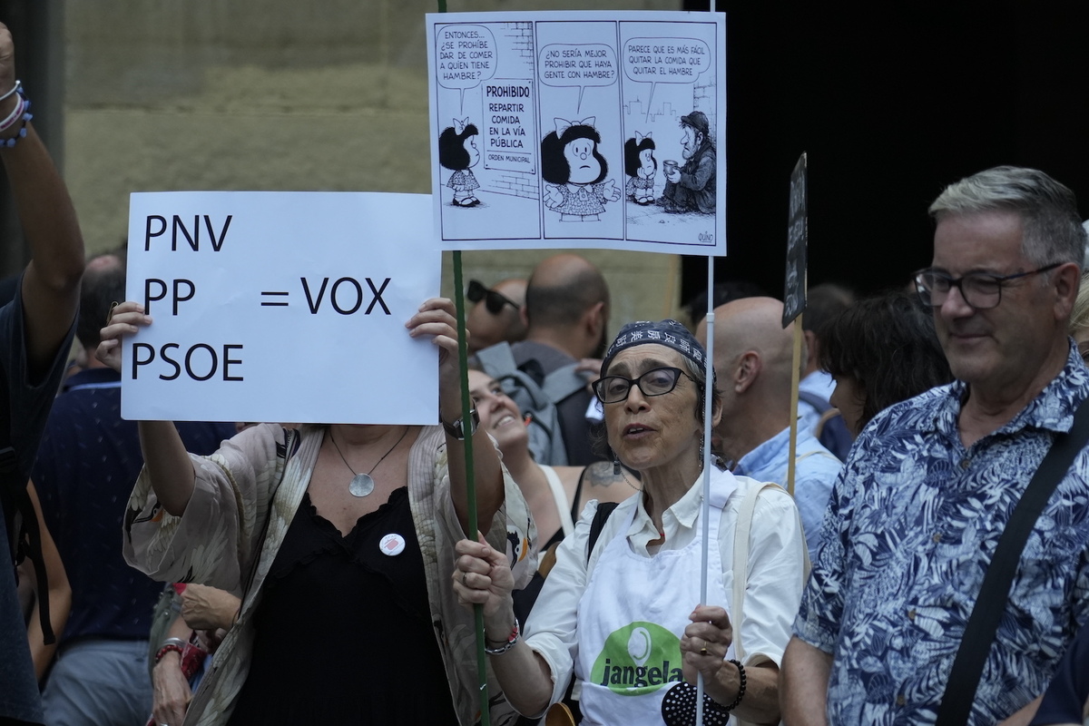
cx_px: 544
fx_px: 4749
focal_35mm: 157
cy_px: 363
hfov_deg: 13.1
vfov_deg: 8.7
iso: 1600
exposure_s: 1/1000
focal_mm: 105
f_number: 4
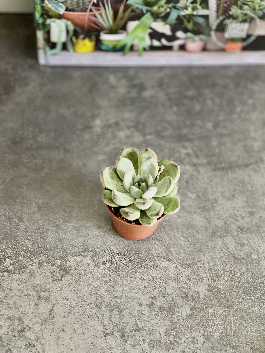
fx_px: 653
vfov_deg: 30.3
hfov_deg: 22.9
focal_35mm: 64
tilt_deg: -62.1
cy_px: 176
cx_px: 132
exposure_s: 1/71
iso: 250
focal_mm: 7.5
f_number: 2.2
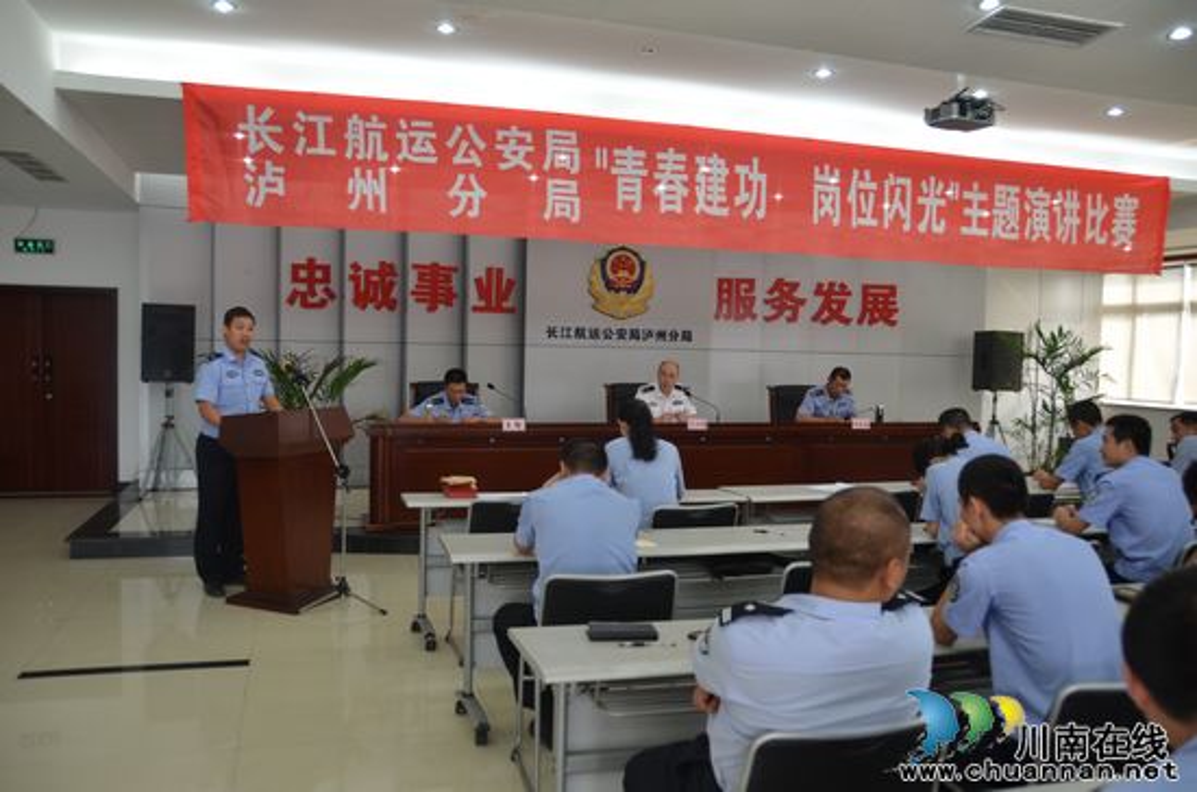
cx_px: 598
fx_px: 995
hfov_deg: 62.0
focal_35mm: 30
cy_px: 396
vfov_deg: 43.4
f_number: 3.5
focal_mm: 20
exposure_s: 1/40
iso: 200
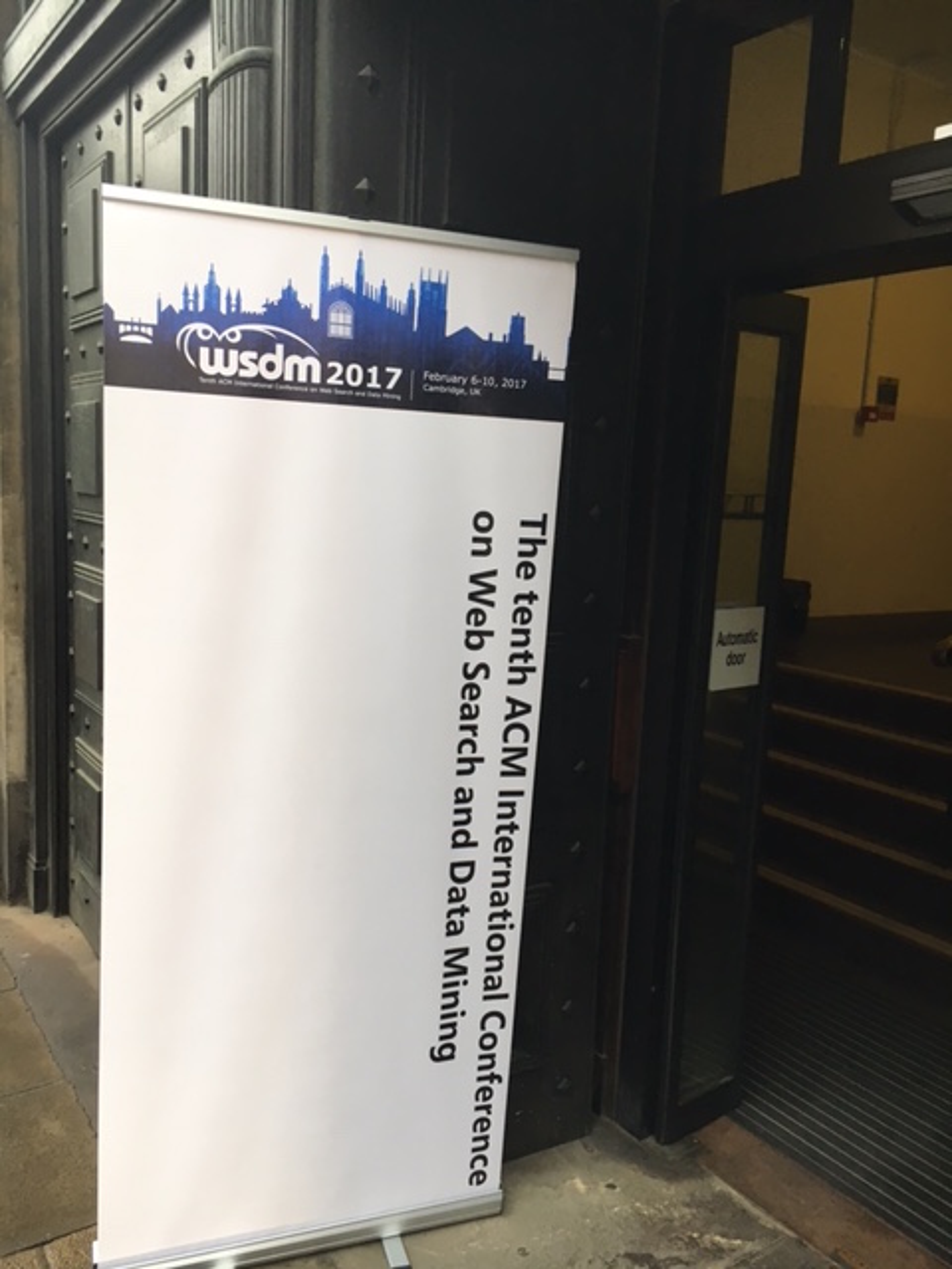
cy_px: 634
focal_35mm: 29
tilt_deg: -7.9
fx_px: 1063
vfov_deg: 61.7
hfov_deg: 48.2
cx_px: 476
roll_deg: -3.1
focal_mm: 4.15
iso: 64
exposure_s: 1/33
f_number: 2.2
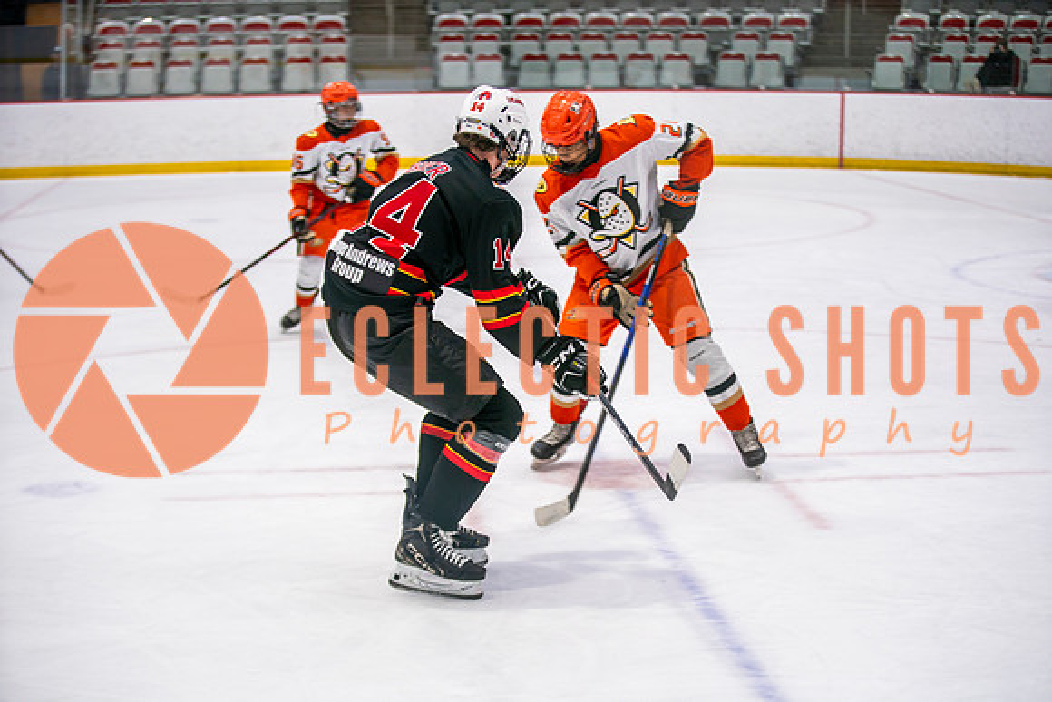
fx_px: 2046
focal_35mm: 70
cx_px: 526
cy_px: 351
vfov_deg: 19.5
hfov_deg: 28.8
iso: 800
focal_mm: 70
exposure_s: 1/640
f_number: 2.8
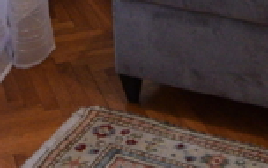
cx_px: 185
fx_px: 884
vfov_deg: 9.6
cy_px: -237
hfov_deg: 17.2
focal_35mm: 121
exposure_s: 1/30
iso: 1400
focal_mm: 10
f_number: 10
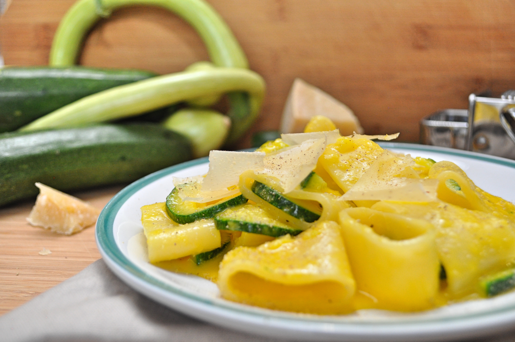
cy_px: 171
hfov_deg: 53.2
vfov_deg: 36.8
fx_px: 514
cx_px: 258
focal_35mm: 36
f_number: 4
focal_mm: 24
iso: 800
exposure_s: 1/60
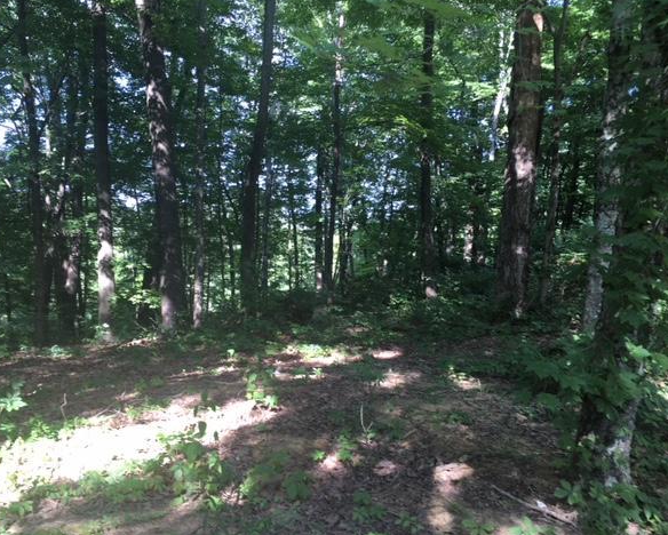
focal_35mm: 31
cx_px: 317
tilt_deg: -3.6
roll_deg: -3.2
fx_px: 613
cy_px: 265
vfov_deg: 47.2
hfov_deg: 57.1
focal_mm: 4.15
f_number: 2.2
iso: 25
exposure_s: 1/60
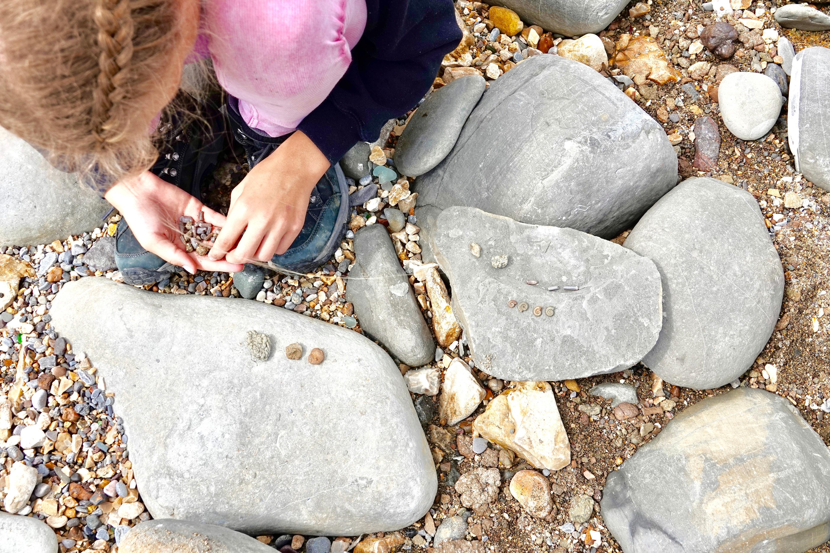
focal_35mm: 41
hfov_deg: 47.4
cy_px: 276
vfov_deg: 32.6
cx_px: 415
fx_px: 945
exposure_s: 1/640
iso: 100
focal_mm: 15.2
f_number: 4
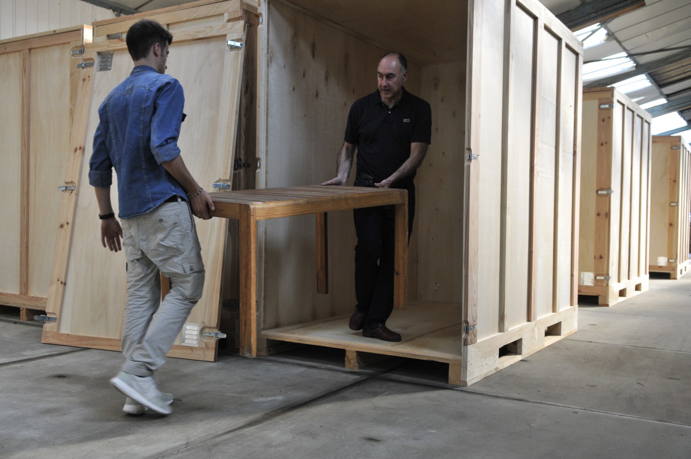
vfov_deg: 36.8
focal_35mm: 36
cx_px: 346
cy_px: 230
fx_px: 690
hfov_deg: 53.2
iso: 400
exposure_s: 1/80
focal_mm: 24
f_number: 5.6
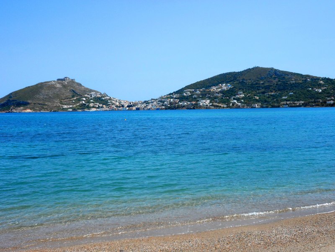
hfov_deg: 42.9
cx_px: 168
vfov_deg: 32.9
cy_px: 126
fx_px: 426
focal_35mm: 44
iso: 80
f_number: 3.9
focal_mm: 8
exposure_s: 1/1000
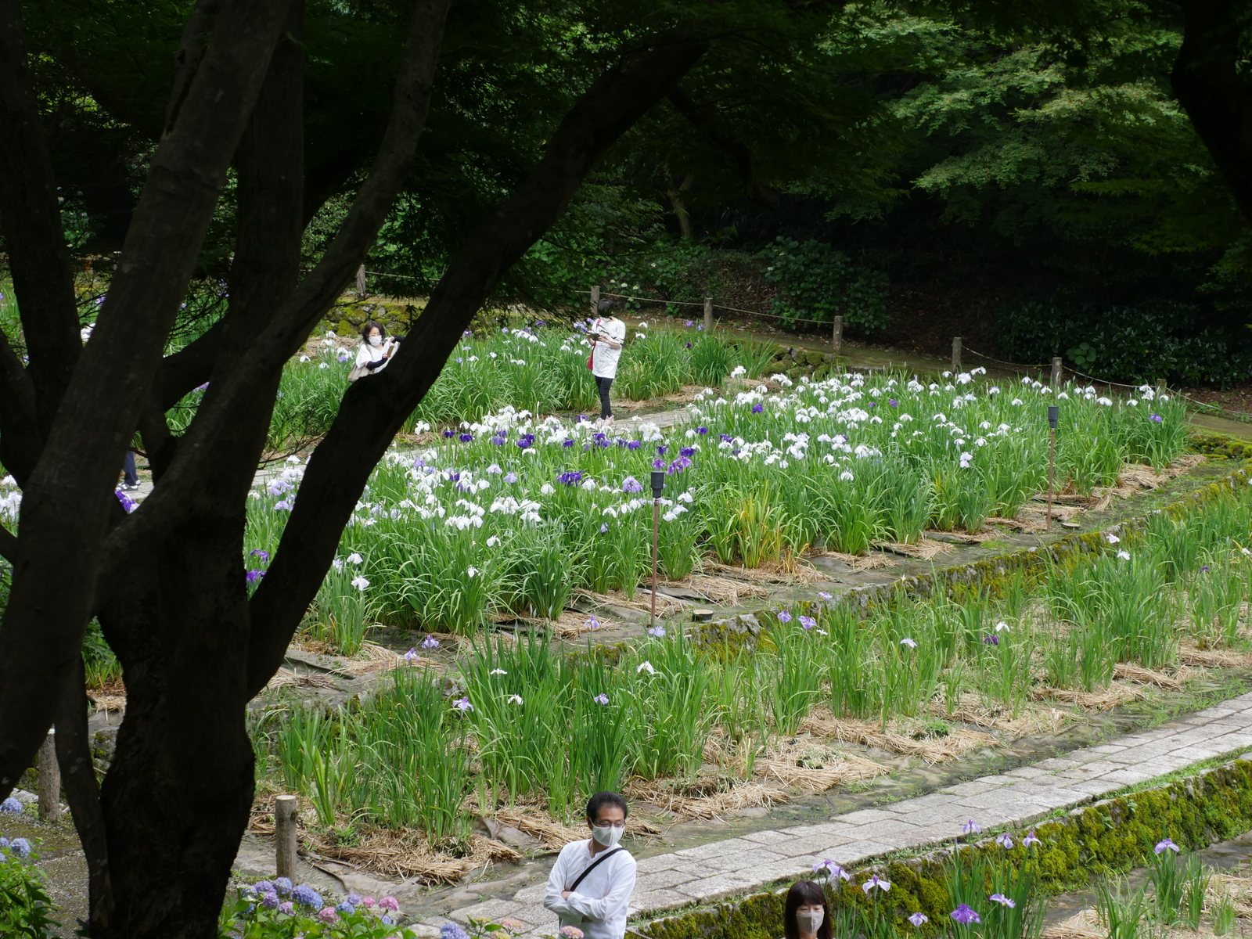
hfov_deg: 24.4
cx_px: 626
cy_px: 470
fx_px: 2893
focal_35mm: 80
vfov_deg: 18.4
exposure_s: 1/100
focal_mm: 40
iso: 320
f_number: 8
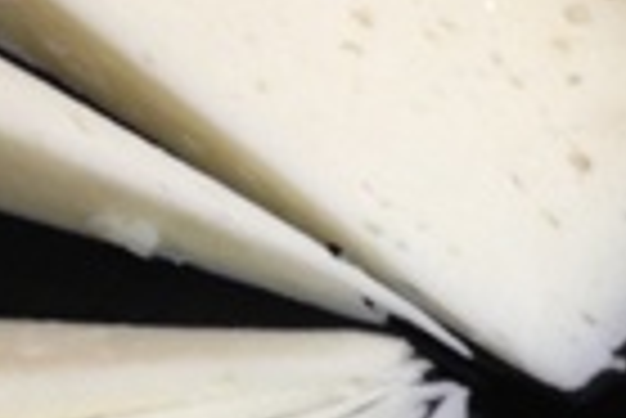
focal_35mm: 268
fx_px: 4665
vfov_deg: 5.1
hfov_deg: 7.1
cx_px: 1599
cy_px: -337
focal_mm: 4.28
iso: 50
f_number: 2.4
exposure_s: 1/29
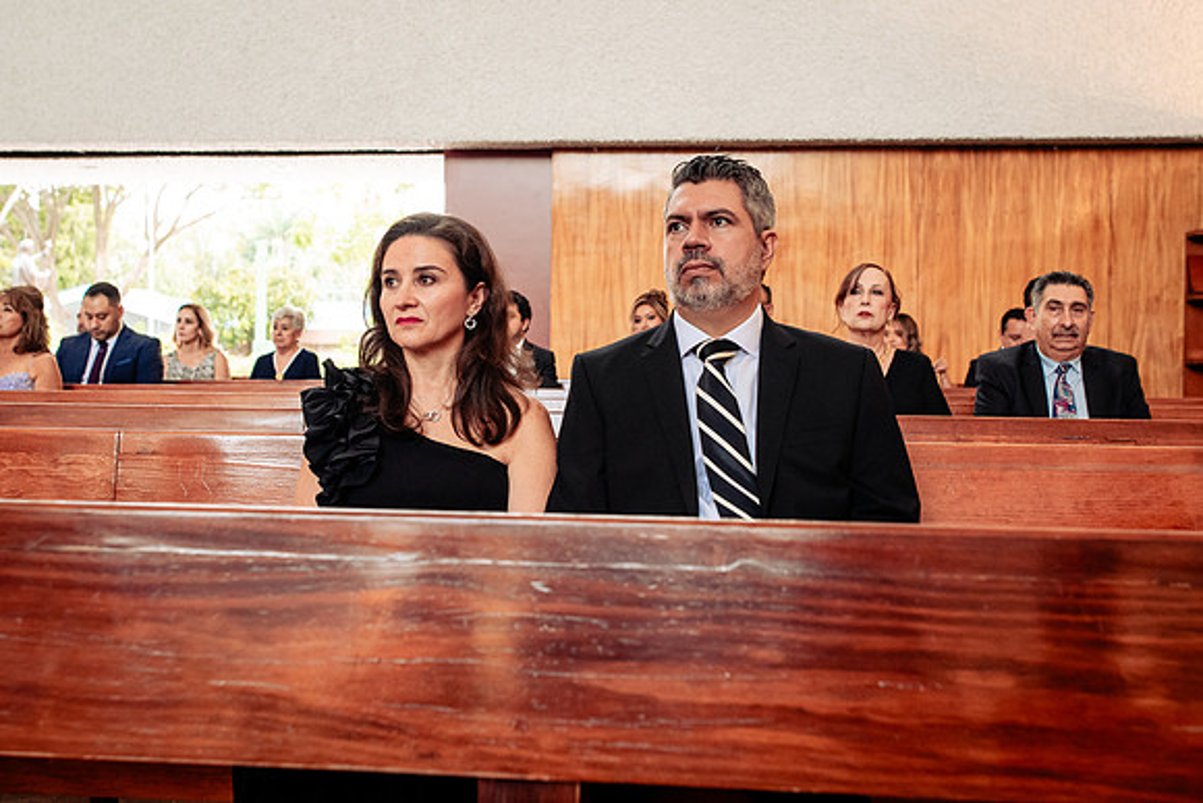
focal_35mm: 44
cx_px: 565
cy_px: 363
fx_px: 1463
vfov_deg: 30.7
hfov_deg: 44.7
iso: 1600
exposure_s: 1/125
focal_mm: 35
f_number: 4.5
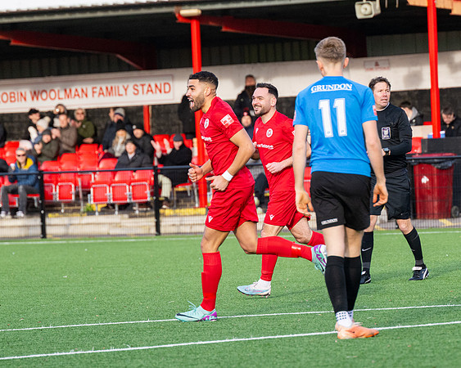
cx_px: 354
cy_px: 184
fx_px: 4807
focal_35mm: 352
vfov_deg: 4.4
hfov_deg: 5.5
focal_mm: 155
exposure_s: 1/1250
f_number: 4
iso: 400
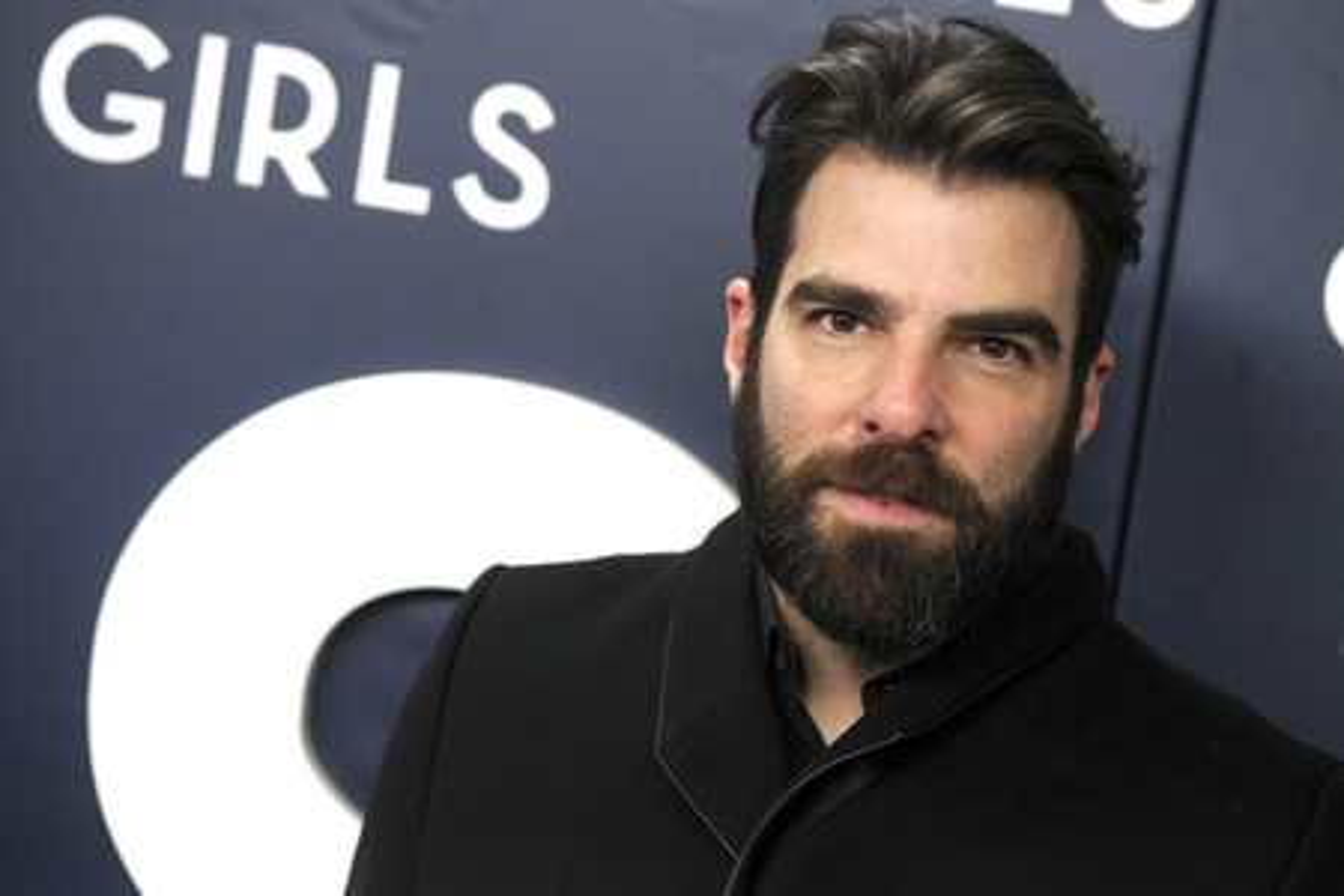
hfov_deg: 15.2
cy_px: 448
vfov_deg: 10.2
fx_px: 5040
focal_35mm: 135
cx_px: 672
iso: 1600
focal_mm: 135
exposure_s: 1/320
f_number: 5
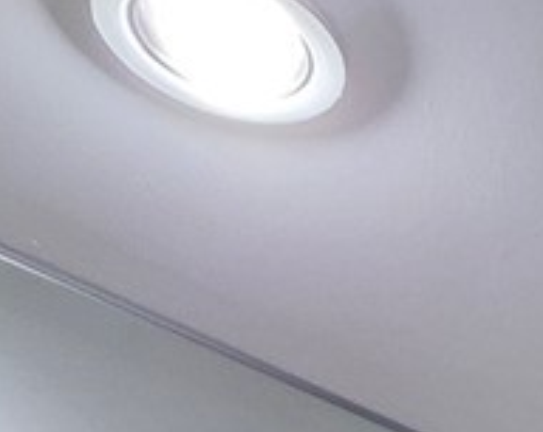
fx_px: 1701
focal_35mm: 106
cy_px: 1638
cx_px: 1100
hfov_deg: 14.8
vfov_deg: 8.6
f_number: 1.9
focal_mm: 2.2
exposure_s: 1/60
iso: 320
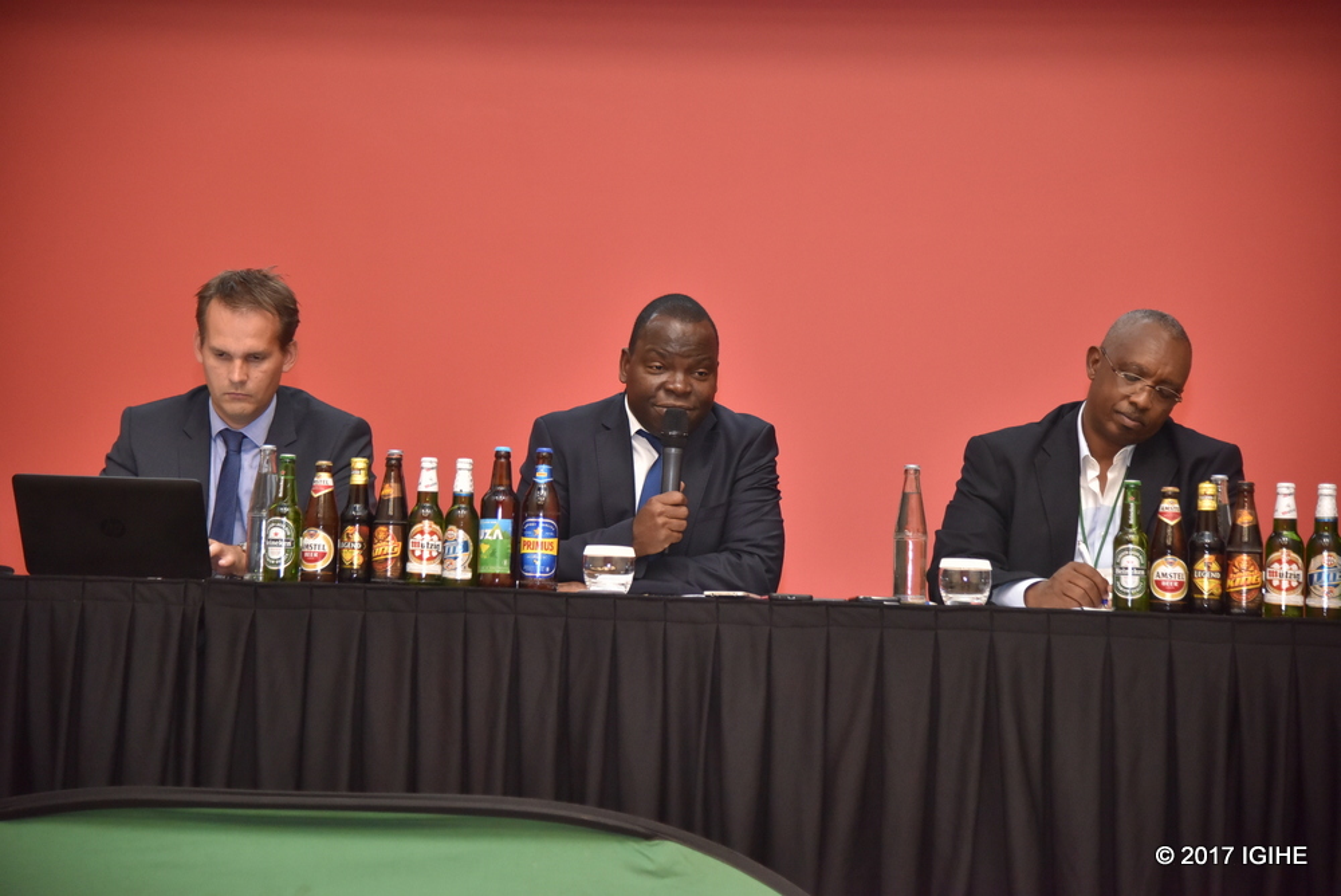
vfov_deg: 16.1
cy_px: 448
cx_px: 670
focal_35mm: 85
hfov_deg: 23.9
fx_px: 3168
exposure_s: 1/100
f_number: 4
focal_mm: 85
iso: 2500
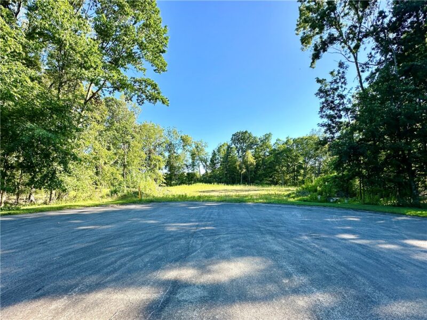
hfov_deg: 102.1
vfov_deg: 85.7
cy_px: 160
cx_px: 214
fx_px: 173
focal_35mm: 14
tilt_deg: +0.7
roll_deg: -1.4
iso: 40
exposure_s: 1/739
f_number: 2.2
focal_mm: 2.22
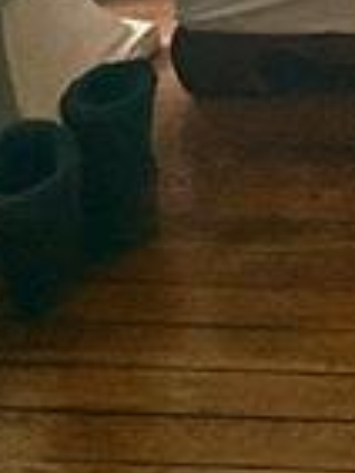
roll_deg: +0.2
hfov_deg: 15.9
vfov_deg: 18.2
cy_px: -450
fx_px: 1038
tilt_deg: -12.2
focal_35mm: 76
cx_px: 673
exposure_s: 1/60
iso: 250
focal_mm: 2.22
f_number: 2.2
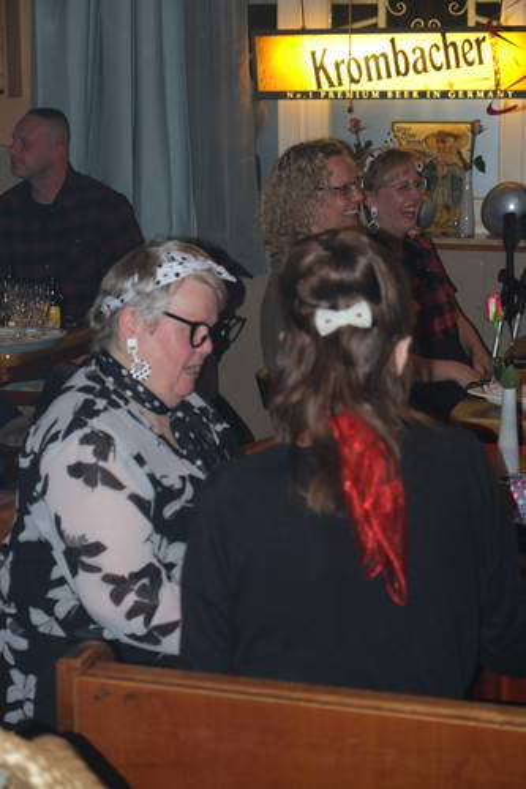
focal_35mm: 83
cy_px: 394
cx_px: 263
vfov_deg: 24.5
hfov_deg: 16.4
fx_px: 1820
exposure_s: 1/60
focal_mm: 55
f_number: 4
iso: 800
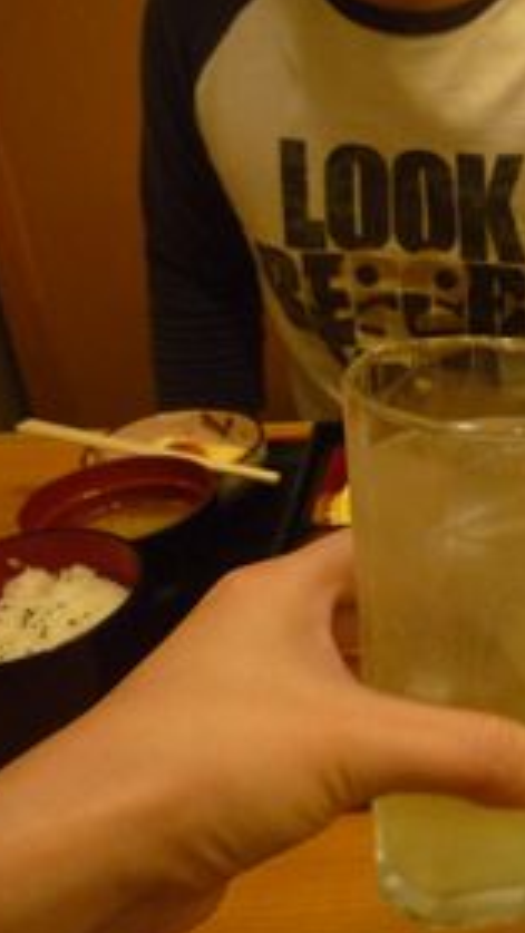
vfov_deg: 50.4
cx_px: 580
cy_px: 507
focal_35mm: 40
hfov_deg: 27.2
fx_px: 990
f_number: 2.8
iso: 400
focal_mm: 4.4
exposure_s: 1/8
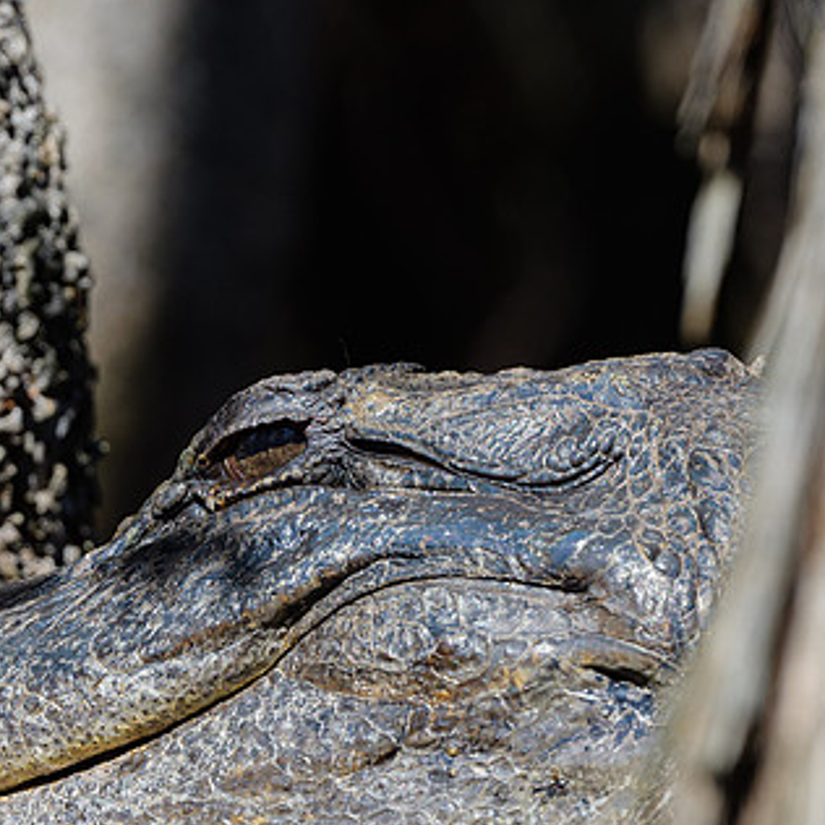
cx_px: 94
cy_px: 492
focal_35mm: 1170
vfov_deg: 1.5
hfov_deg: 1.5
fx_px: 31548
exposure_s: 1/500
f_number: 7.1
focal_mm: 500
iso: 450
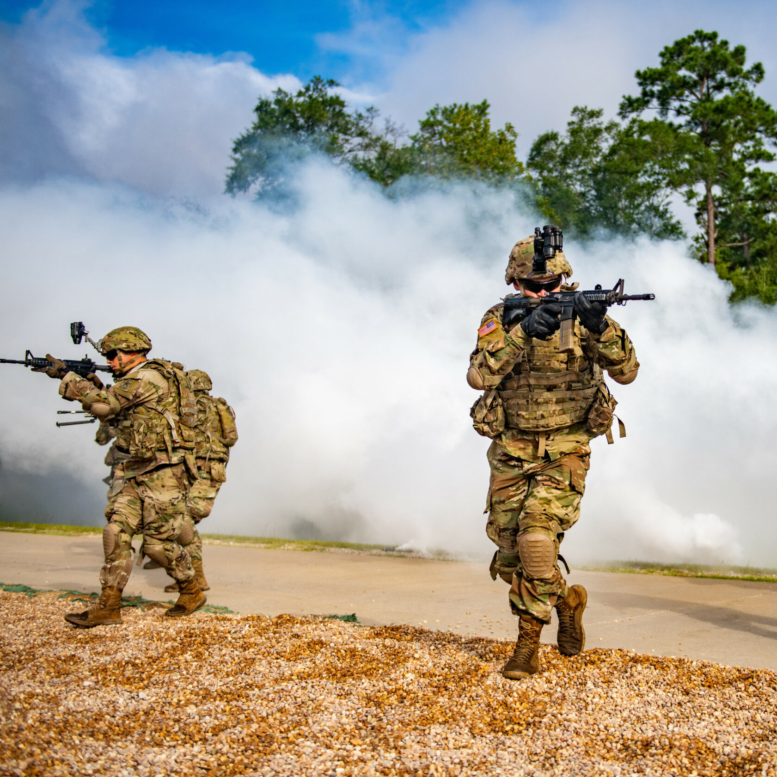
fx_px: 1117
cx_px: 574
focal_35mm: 44
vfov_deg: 38.3
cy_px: 389
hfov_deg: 37.5
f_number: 2.8
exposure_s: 1/8000
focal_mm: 34
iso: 200
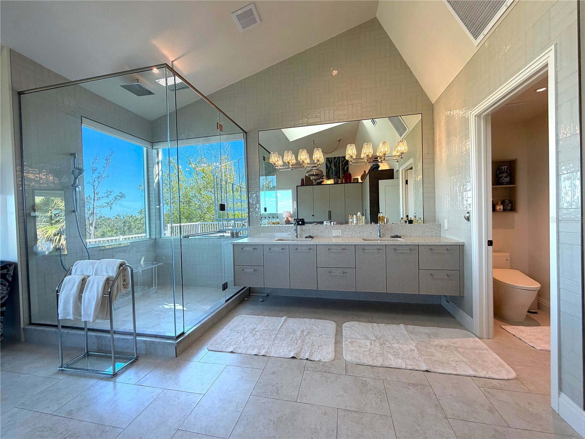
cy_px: 220
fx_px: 237
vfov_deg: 85.7
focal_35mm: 14
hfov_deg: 102.1
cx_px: 292
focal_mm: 2.2
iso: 64
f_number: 2.2
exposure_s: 1/121
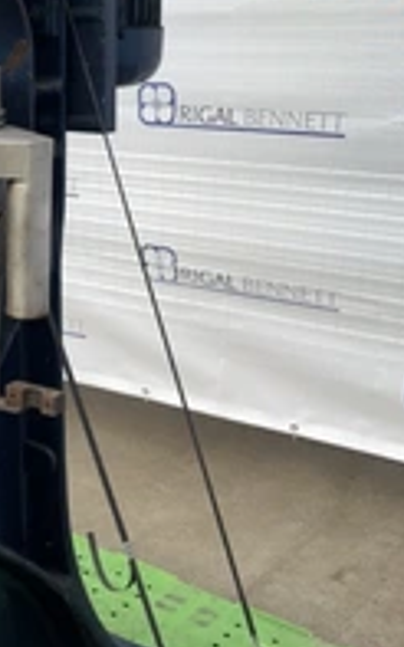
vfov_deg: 36.2
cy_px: 266
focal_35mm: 56
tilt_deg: -12.4
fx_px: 987
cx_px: 39
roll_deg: -0.6
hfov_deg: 22.6
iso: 32
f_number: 1.6
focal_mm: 5.1
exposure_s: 1/639
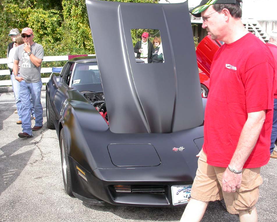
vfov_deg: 37.3
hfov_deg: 45.8
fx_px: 328
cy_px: 111
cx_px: 135
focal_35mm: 40
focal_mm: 7.85
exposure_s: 1/156
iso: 100
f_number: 6
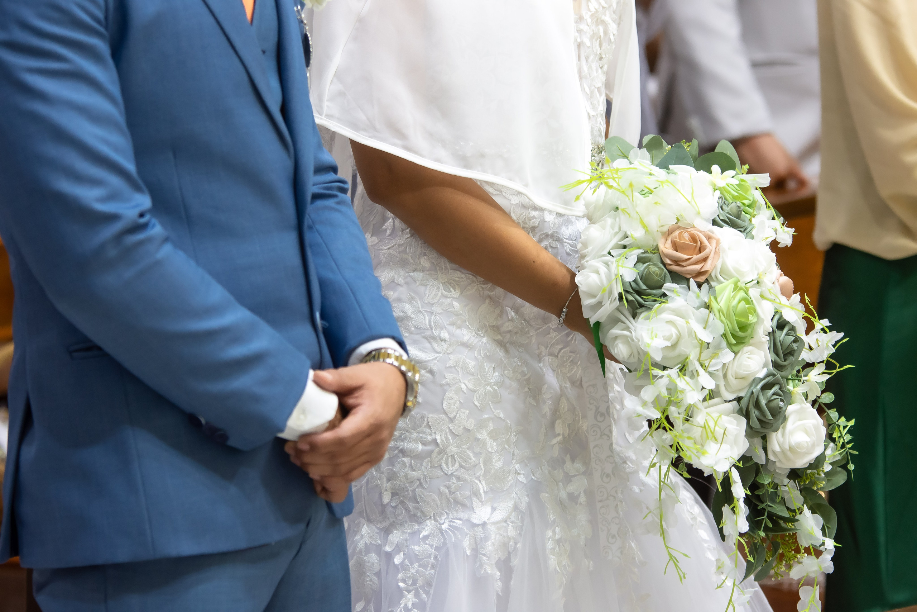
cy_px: 306
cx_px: 458
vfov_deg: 7.5
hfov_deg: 11.2
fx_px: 4661
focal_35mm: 183
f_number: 4.5
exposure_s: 1/125
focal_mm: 122
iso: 1000
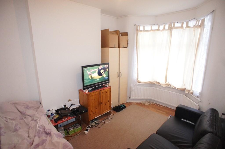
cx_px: 112
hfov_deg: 73.8
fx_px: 150
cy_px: 74
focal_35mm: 24
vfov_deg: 53.1
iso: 1250
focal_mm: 16
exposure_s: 1/60
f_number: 3.2
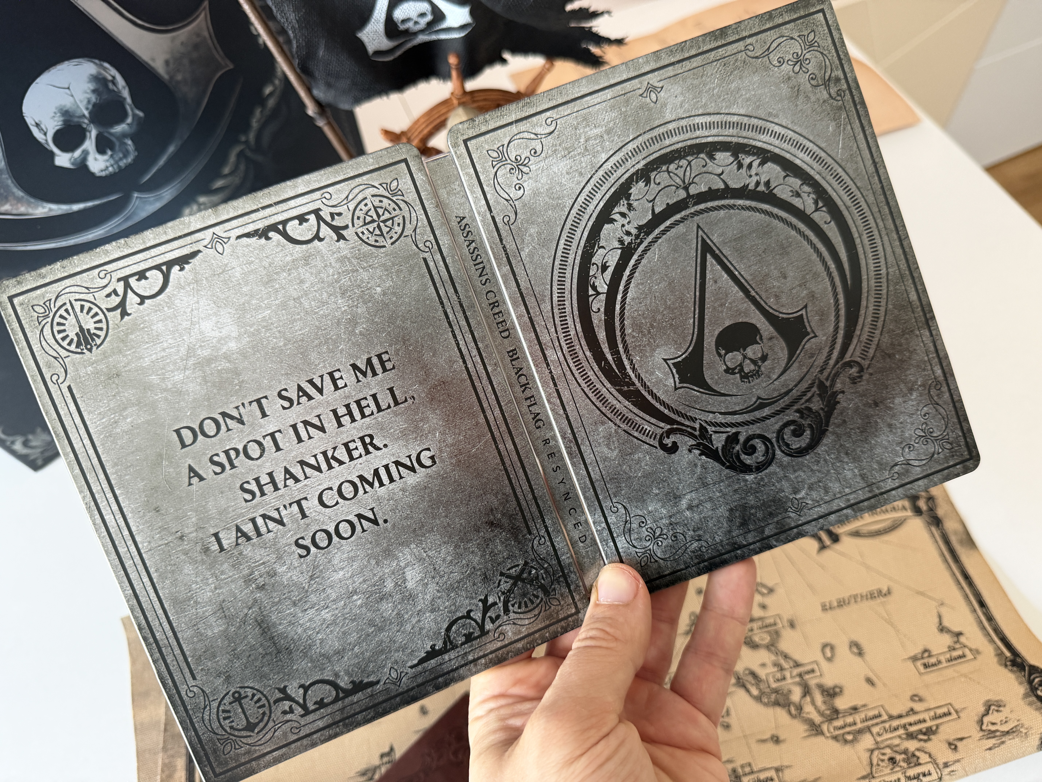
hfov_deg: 71.6
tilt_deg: -58.8
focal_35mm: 24
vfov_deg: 56.8
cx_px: 521
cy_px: 391
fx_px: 722
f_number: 1.78
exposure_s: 1/60
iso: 320
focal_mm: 6.76
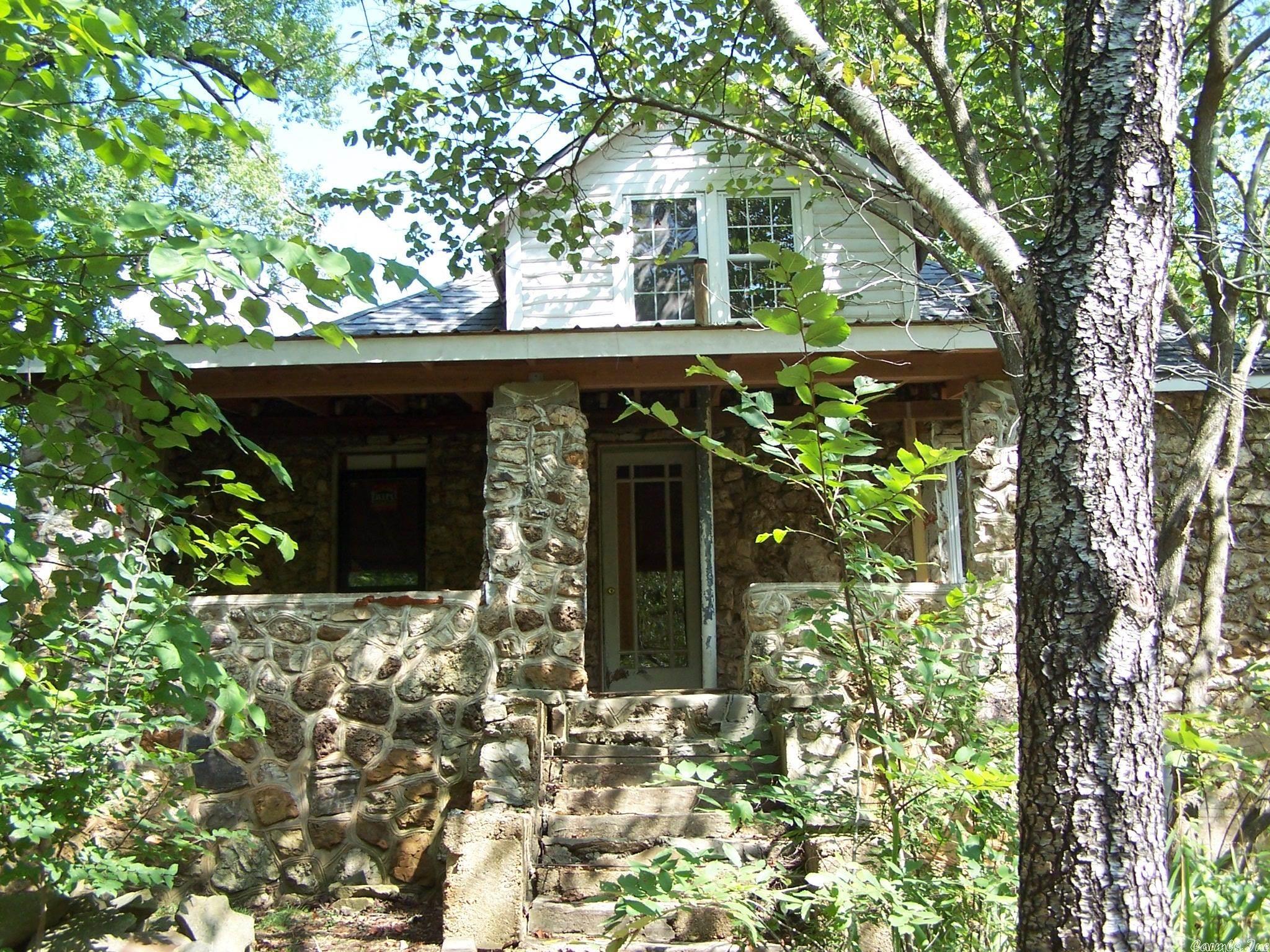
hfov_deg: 49.0
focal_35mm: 38
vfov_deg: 37.7
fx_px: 1394
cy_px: 476
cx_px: 635
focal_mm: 6.3
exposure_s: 1/180
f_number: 2.8
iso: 80
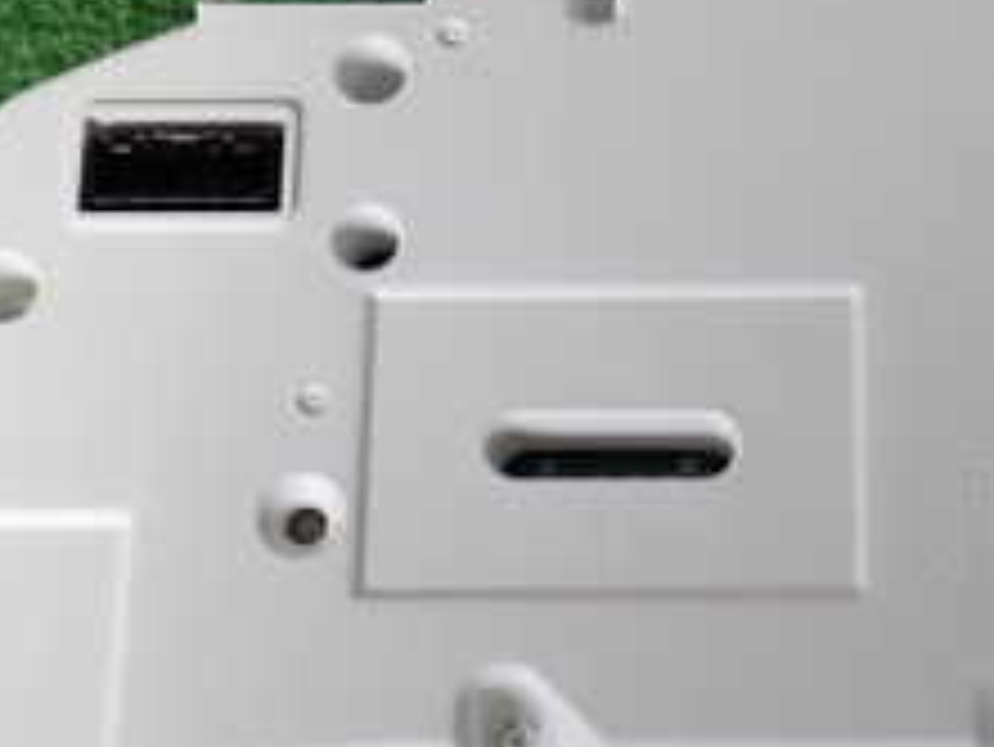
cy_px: 549
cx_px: 760
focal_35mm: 87
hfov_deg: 22.3
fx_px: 2500
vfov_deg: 16.9
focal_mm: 5.79
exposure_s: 1/60
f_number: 2.4
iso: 100
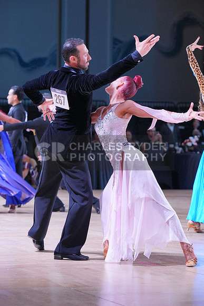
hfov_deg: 9.9
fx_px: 1181
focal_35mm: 139
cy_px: 153
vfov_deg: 14.8
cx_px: 102
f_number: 5.6
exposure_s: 1/400
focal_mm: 139
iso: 4000
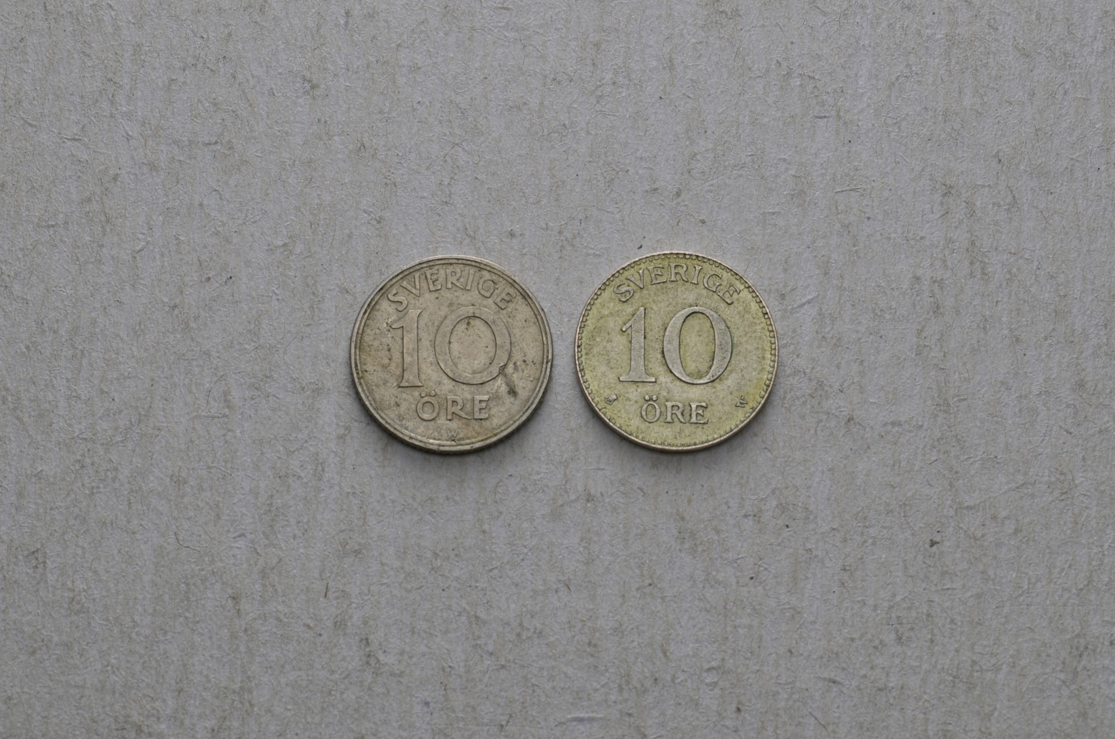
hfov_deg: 24.7
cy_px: 370
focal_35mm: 82
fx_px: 2550
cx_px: 558
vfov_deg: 16.5
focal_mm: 55
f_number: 14
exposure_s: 1/200
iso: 400
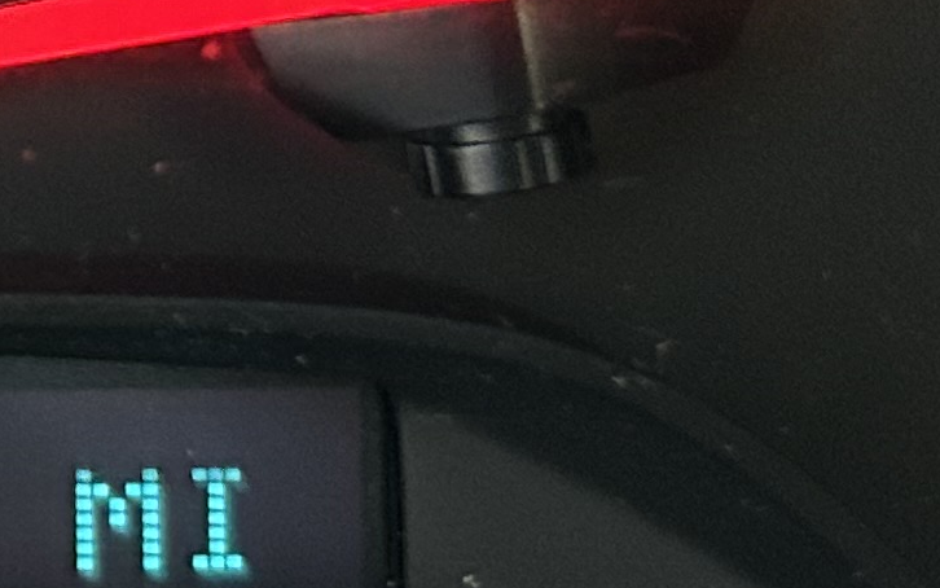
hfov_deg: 12.4
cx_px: -794
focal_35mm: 153
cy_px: -501
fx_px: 3920
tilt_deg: -14.0
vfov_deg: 8.2
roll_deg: -3.0
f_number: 1.5
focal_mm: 5.7
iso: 640
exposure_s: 1/37
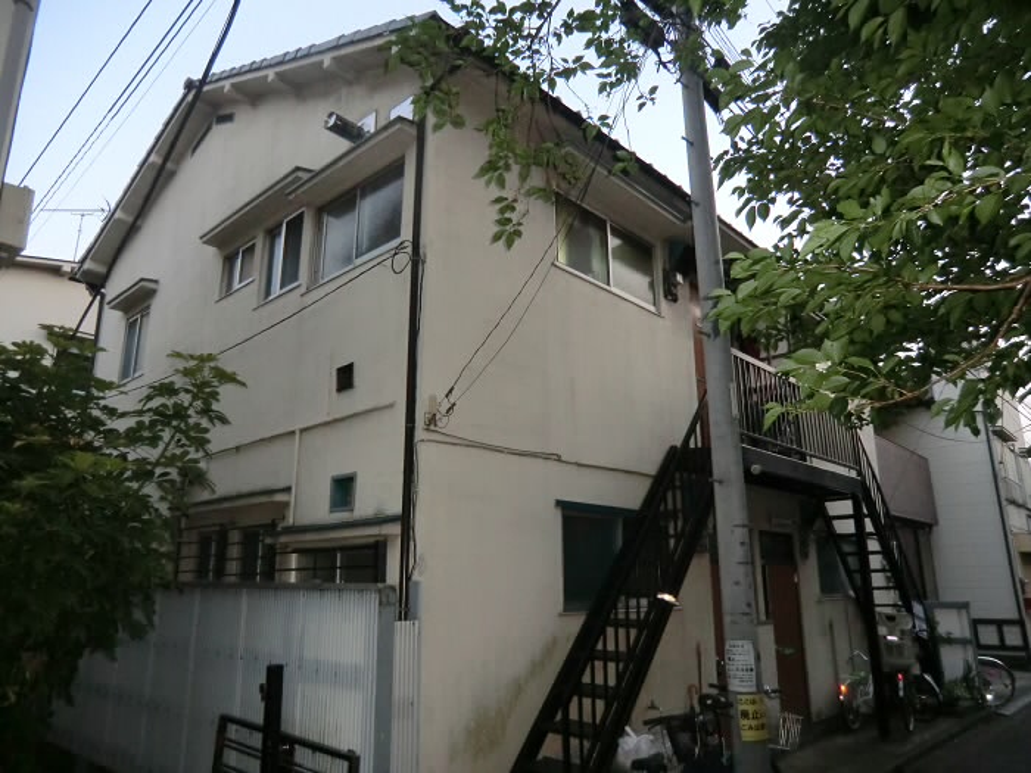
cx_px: 516
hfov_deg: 71.6
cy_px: 386
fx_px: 715
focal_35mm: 24
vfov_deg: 56.8
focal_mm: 4.3
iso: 400
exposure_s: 1/60
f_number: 3.2
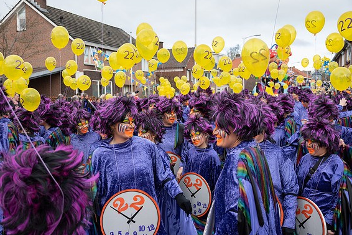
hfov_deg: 48.5
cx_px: 172
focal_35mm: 40
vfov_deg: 33.4
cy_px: 115
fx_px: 391
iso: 400
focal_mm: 26
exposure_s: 1/1600
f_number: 4
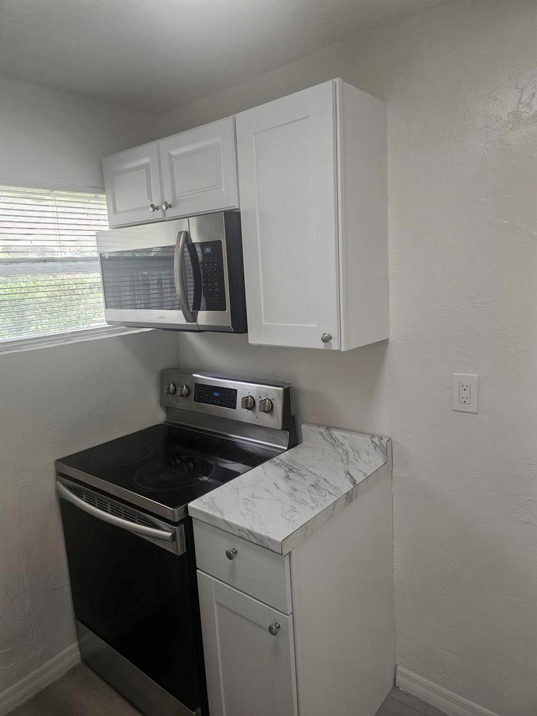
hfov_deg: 58.9
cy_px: 358
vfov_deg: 73.9
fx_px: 476
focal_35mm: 23
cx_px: 268
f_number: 1.7
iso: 100
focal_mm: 6.3
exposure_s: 1/180
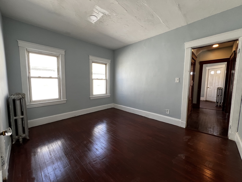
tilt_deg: -5.9
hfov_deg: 106.2
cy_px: 91
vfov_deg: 89.9
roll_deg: -0.2
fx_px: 91
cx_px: 121
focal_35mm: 13
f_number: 1.8
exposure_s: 1/99
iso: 64
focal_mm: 1.57
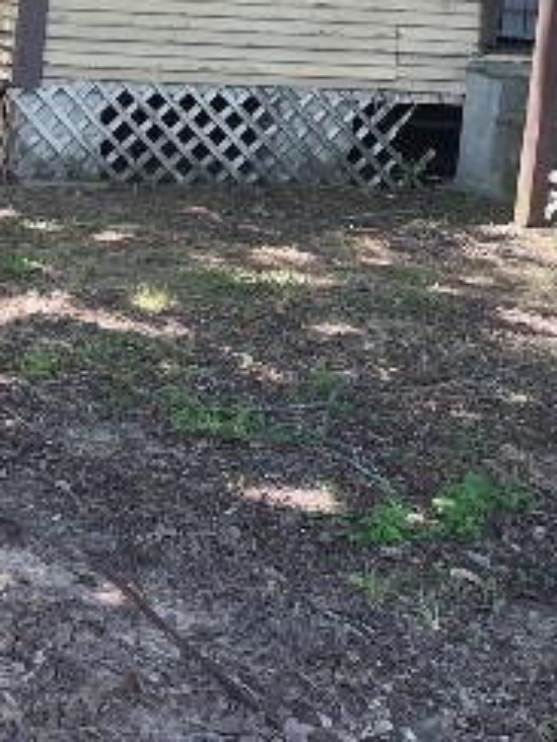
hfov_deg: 17.5
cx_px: -21
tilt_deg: -5.8
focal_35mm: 82
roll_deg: -2.8
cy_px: 61
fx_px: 1759
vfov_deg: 23.2
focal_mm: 4.2
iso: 32
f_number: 1.6
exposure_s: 1/121
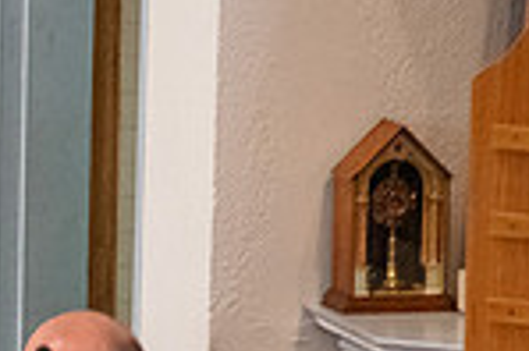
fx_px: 17173
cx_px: -178
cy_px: 456
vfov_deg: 1.2
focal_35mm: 1170
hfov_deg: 1.8
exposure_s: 1/80
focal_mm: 300
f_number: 7.1
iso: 4000
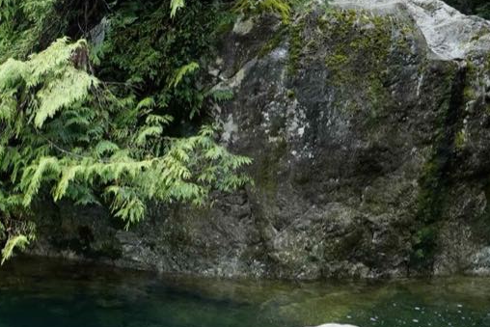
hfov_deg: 26.0
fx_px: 858
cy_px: 261
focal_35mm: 63
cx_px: -184
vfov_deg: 21.3
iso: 1600
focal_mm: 20
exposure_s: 1/160
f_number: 8
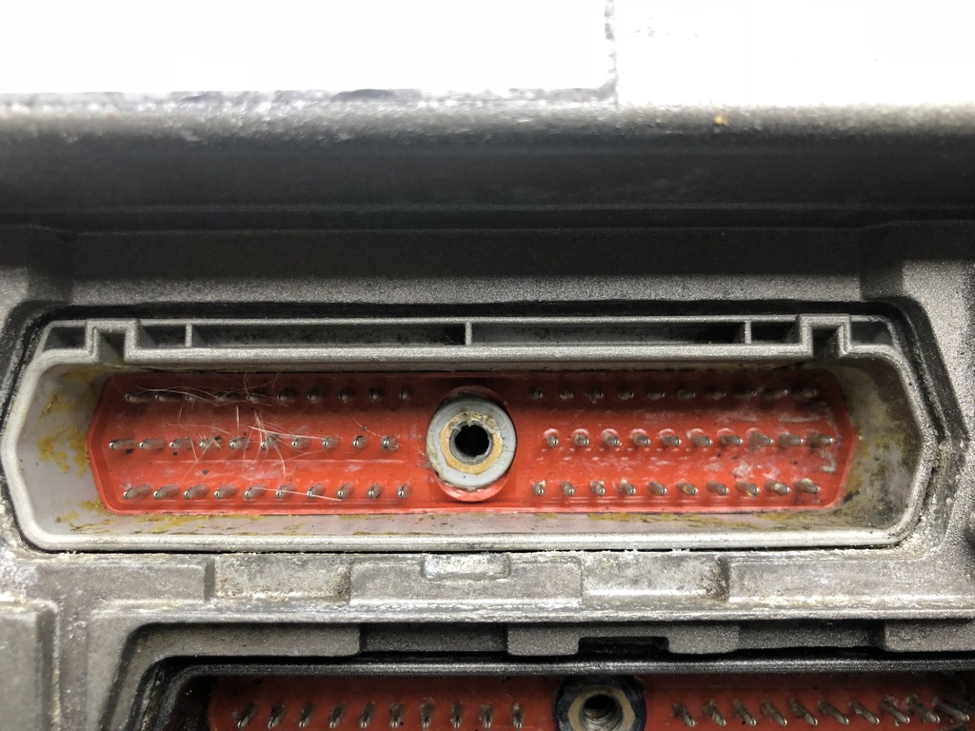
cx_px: 488
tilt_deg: -86.3
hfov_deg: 63.4
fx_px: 789
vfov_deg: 49.7
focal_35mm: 28
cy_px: 366
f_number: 1.8
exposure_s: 1/30
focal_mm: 4
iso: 32
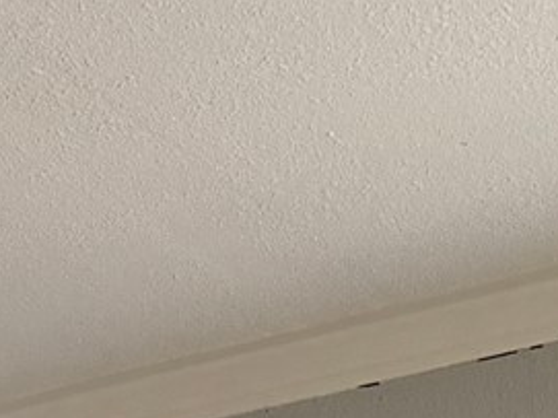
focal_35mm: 170
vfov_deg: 7.4
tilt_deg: -1.3
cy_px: 1398
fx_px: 2739
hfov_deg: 10.8
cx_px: -500
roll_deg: +2.2
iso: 200
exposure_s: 1/121
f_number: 1.78
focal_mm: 6.76
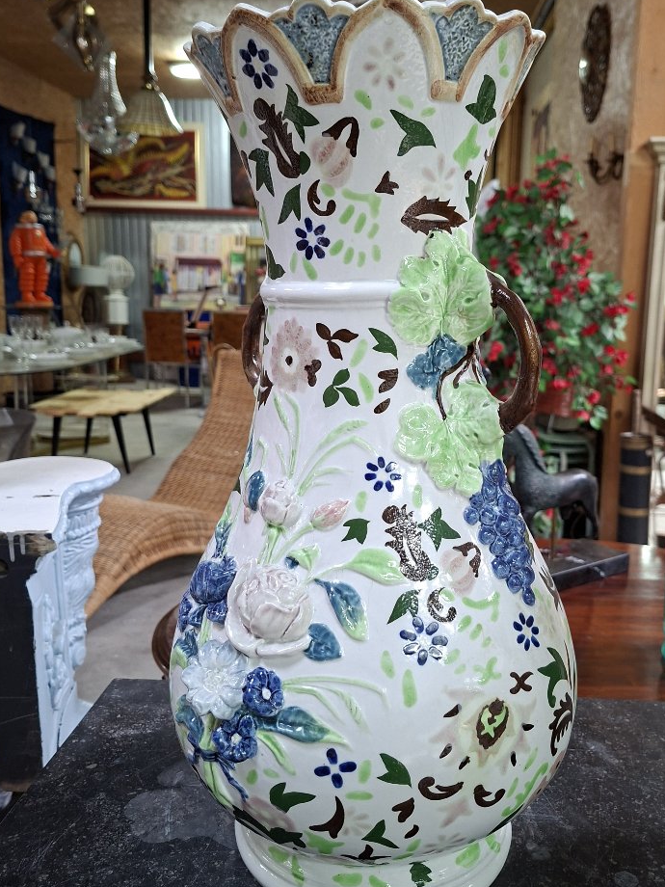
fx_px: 768
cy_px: 442
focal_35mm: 30
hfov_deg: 46.7
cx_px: 363
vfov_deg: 60.0
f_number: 1.8
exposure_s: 1/50
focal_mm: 5.54
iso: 320
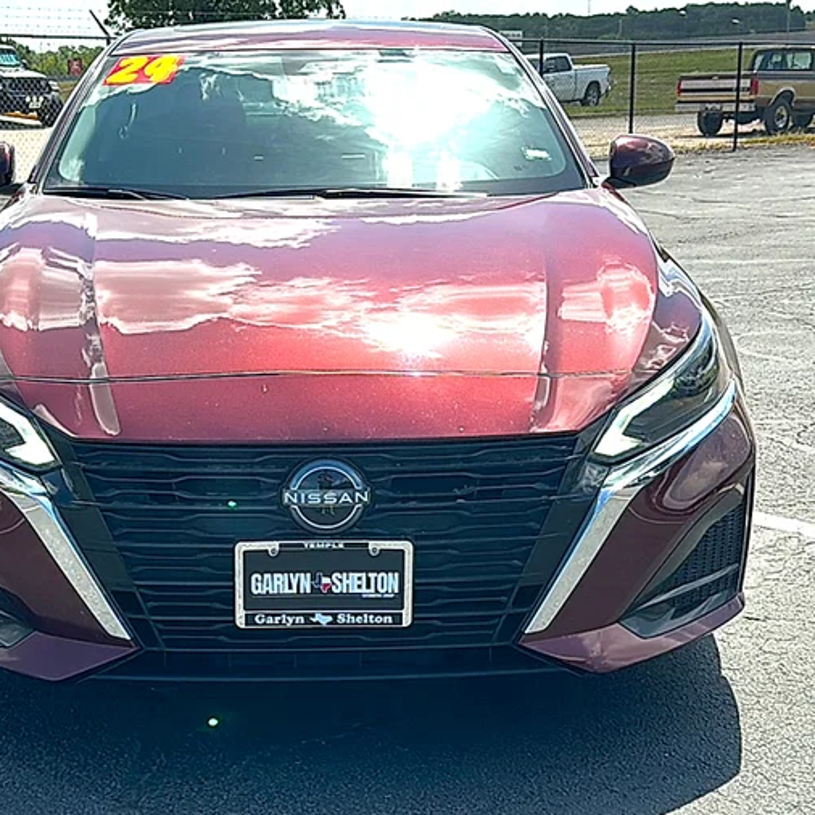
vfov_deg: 38.3
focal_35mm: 44
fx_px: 1172
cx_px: 322
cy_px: 407
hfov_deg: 38.2
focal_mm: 6.86
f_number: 1.78
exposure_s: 1/4587
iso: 80
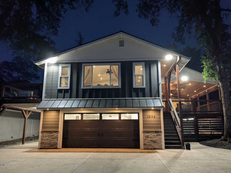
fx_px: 180
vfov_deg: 51.4
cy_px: 86
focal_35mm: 27
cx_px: 116
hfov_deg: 65.3
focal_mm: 4.38
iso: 367
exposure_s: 1/120
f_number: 1.73
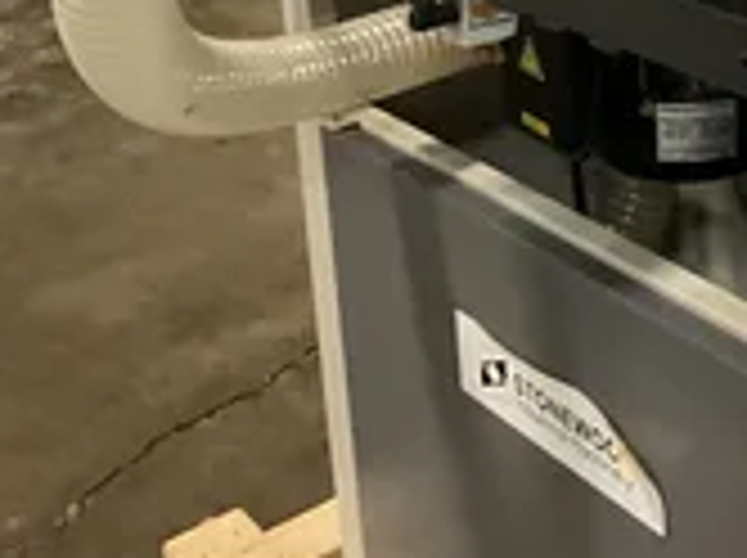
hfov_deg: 25.4
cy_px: -68
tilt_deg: -15.4
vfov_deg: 20.0
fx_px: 1508
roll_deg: -2.8
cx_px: 860
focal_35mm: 70
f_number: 1.8
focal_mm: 3
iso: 250
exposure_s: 1/60
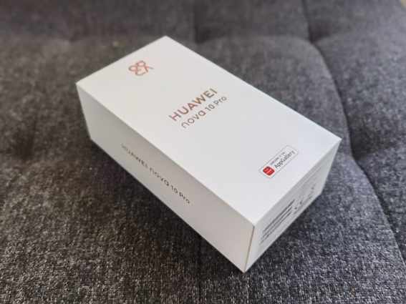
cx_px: 203
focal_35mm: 31
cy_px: 152
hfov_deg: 58.4
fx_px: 364
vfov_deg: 45.4
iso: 50
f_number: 4
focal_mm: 6.71
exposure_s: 1/100
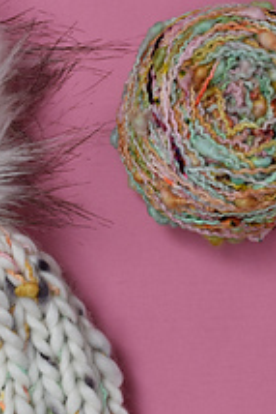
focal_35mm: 224
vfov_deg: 9.1
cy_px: 447
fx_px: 2572
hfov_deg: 6.1
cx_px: -109
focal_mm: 50
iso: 400
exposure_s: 1/100
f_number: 6.3
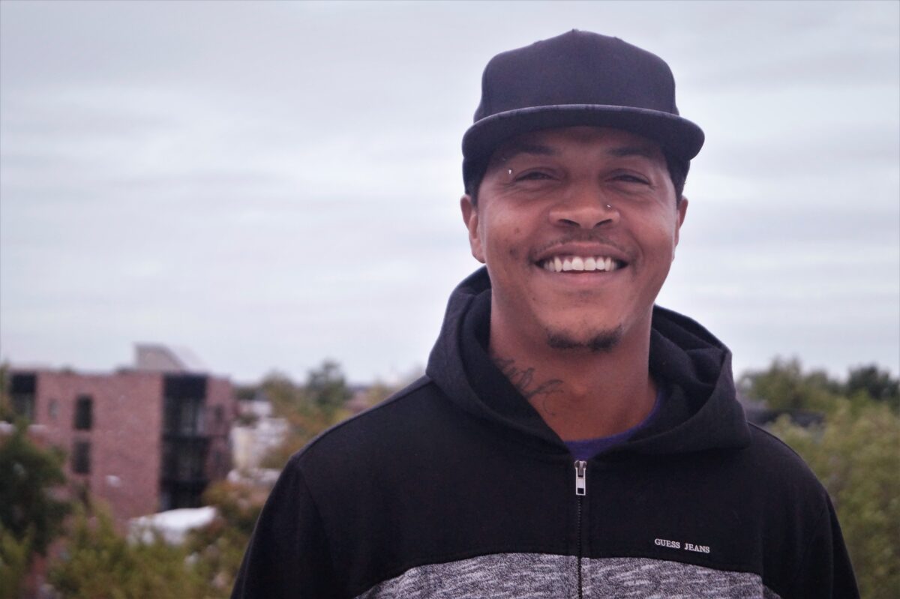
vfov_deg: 18.2
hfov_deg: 27.0
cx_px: 450
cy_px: 300
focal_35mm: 75
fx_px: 1874
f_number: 5.6
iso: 3200
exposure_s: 1/4000
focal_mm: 50
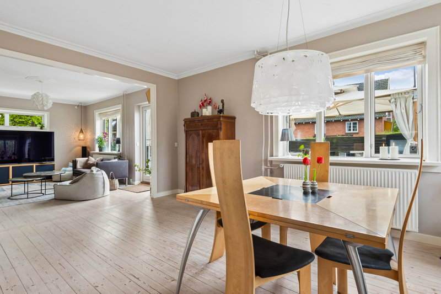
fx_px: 233
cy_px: 147
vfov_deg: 64.5
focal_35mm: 19
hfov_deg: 86.9
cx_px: 220
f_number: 10
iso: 200
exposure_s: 1/4
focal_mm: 19
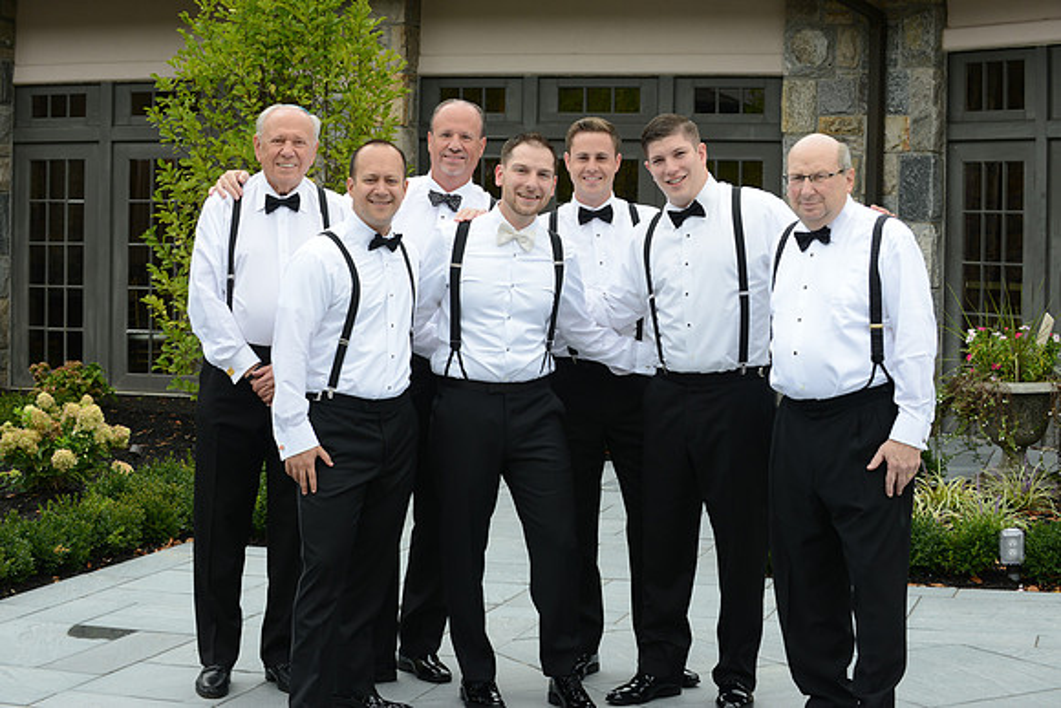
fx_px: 2063
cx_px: 530
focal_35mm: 70
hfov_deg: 28.8
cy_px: 354
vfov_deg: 19.5
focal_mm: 70
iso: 400
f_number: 13
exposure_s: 1/200
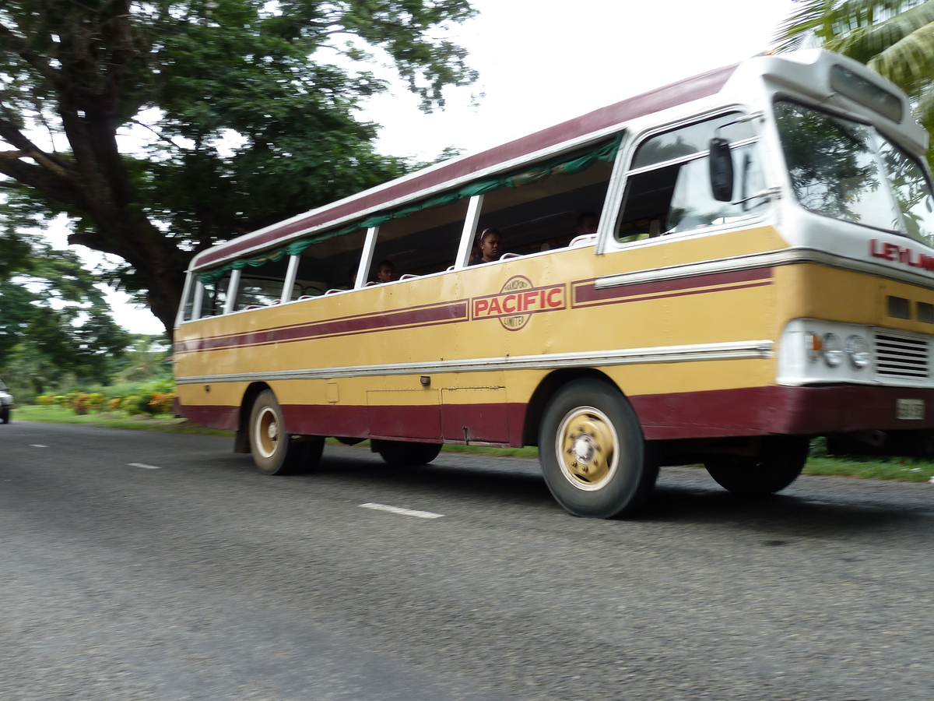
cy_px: 350
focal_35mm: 30
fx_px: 809
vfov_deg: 46.8
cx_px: 467
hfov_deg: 60.0
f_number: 4
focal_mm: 5
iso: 80
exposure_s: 1/125
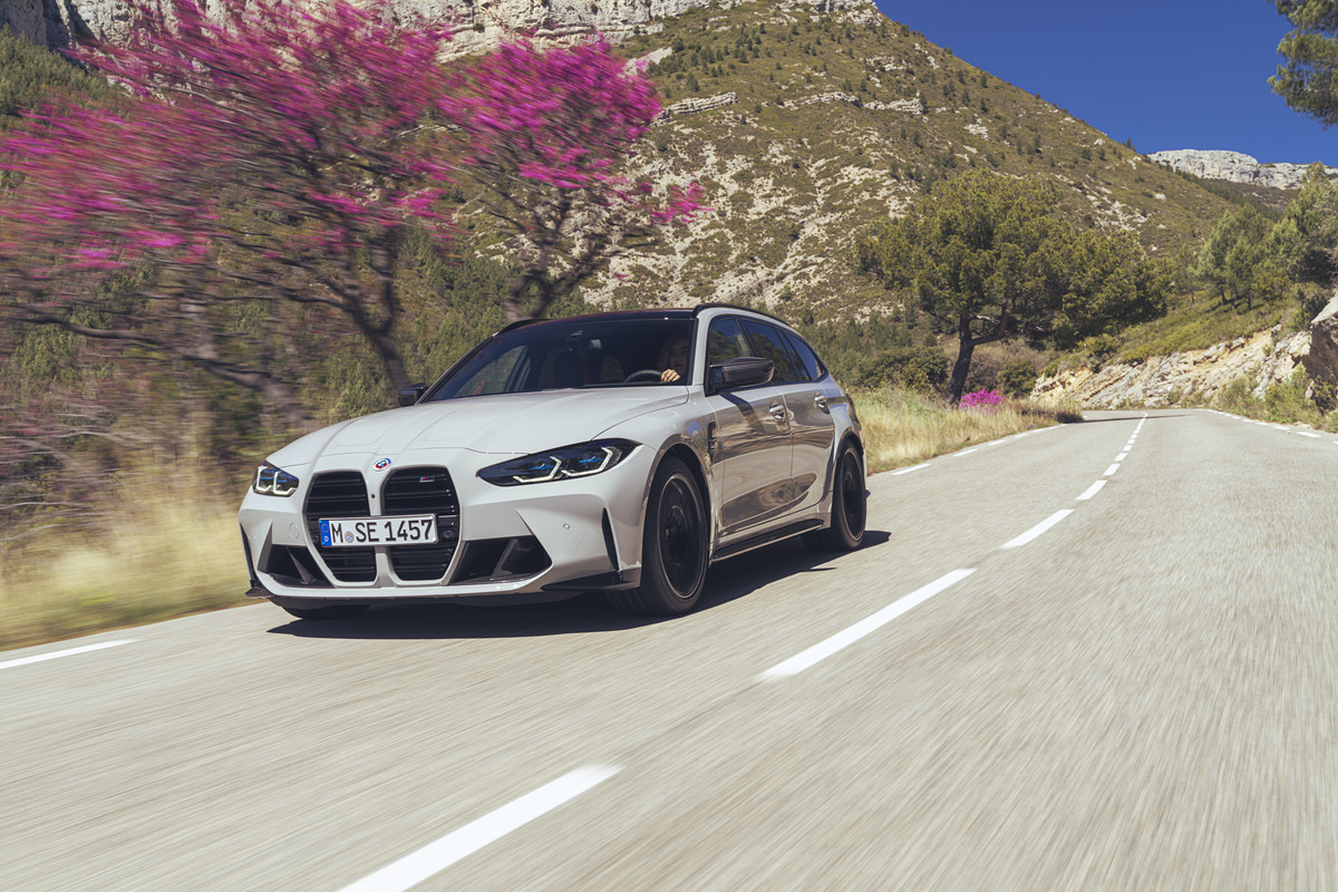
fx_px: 1487
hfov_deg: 48.5
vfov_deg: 33.4
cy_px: 446
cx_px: 669
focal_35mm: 40
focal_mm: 40
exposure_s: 1/30
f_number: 9
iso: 100
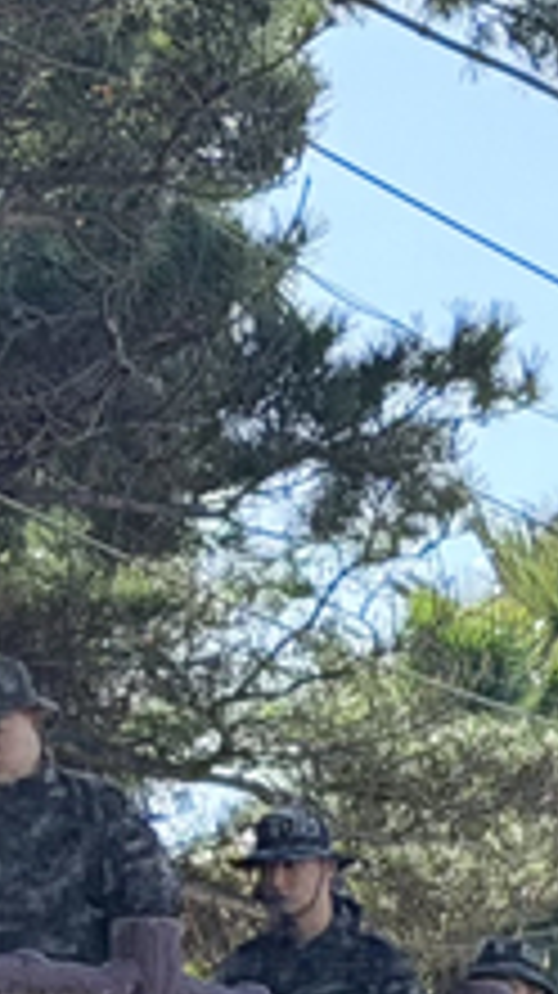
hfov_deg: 3.6
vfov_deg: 6.3
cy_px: 1457
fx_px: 8987
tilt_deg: +4.9
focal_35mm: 341
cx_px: 464
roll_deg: -1.7
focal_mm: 6.76
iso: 64
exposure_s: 1/3096
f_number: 1.78
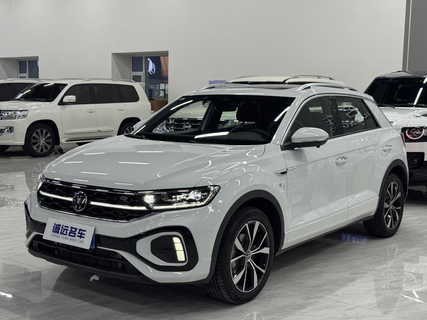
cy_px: 160
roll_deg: -1.1
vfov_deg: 30.3
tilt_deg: -6.6
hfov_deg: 39.7
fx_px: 592
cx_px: 214
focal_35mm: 48
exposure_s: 1/215
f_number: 1.78
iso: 125
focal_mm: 6.76
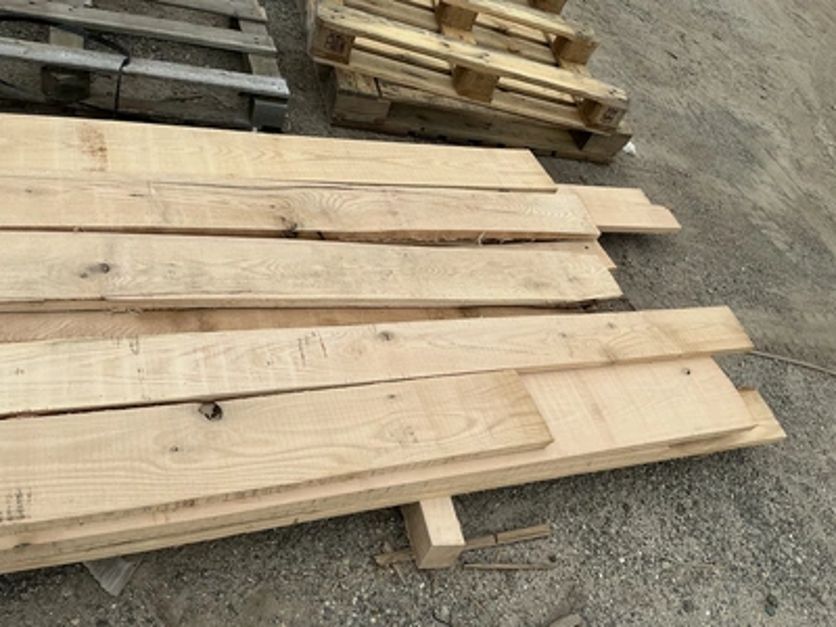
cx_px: 418
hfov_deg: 63.4
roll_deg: -28.8
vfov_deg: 49.7
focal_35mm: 28
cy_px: 314
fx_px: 676
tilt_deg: -44.9
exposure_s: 1/465
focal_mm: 3
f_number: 1.8
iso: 25
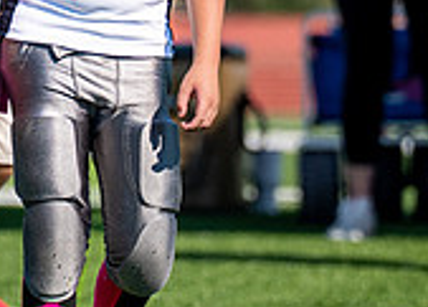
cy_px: -55
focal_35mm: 1149
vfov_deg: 1.3
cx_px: 113
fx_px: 13978
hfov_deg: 1.8
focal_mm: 200
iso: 100
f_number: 2.8
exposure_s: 1/3200
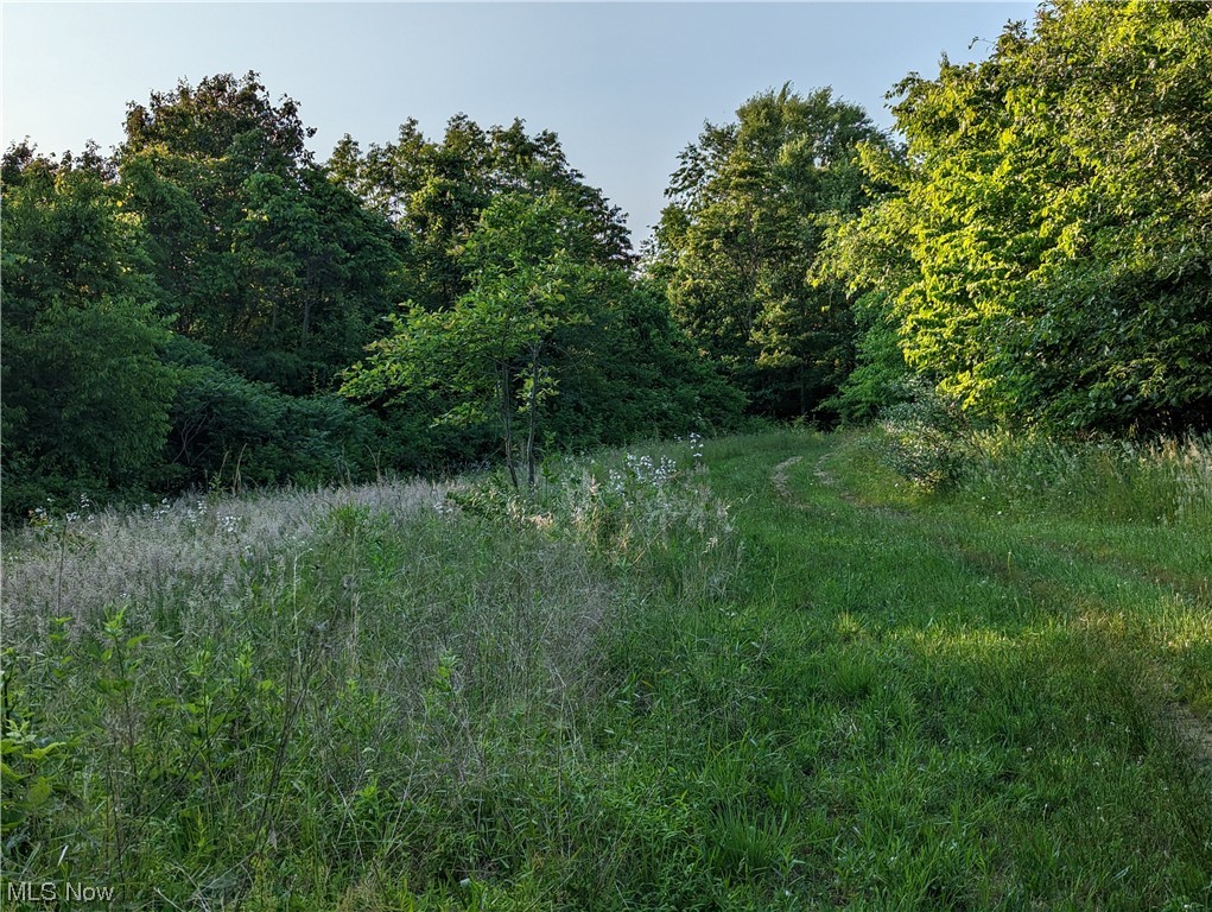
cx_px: 606
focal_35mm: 48
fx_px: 1682
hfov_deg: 39.6
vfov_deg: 30.3
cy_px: 456
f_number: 1.85
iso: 45
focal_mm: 6.81
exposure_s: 1/1689
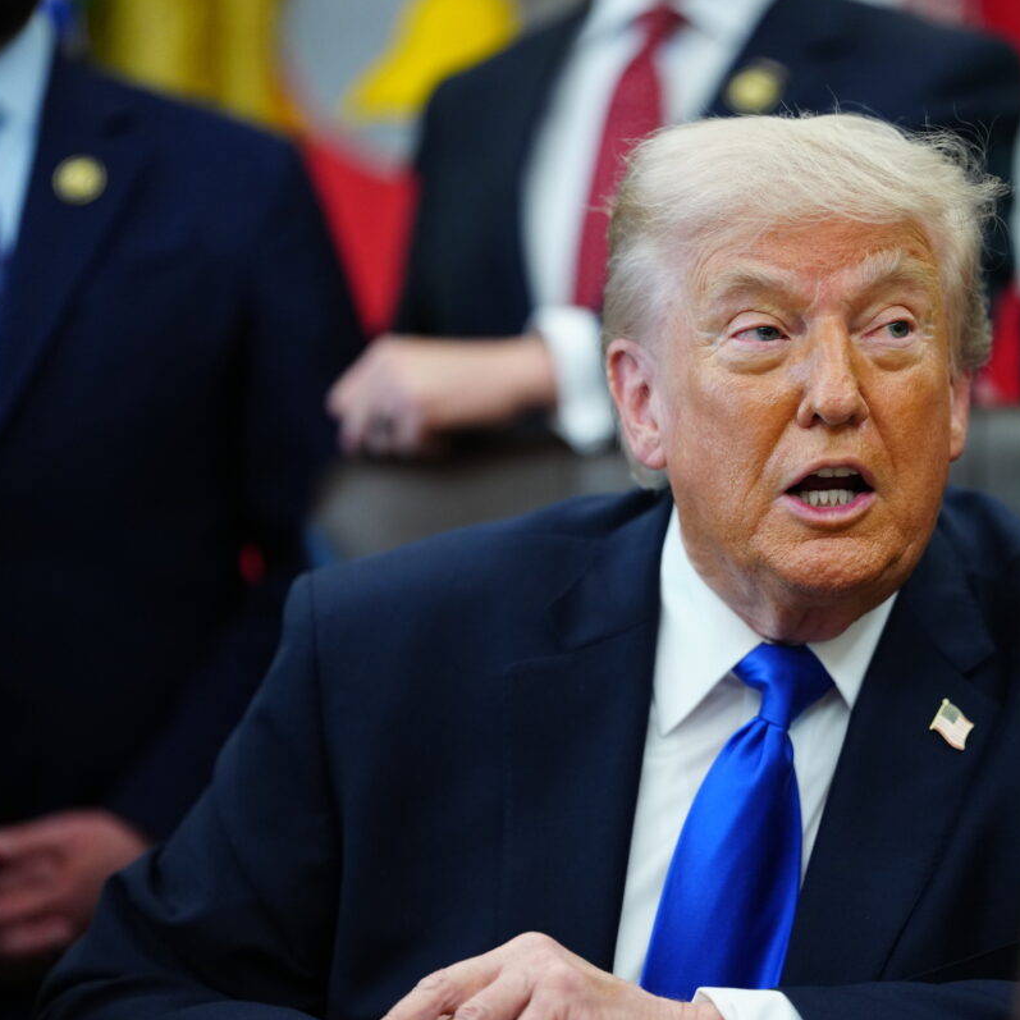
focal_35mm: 192
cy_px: 509
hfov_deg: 9.1
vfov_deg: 9.1
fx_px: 6401
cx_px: 738
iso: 2000
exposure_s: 1/250
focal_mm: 150
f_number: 2
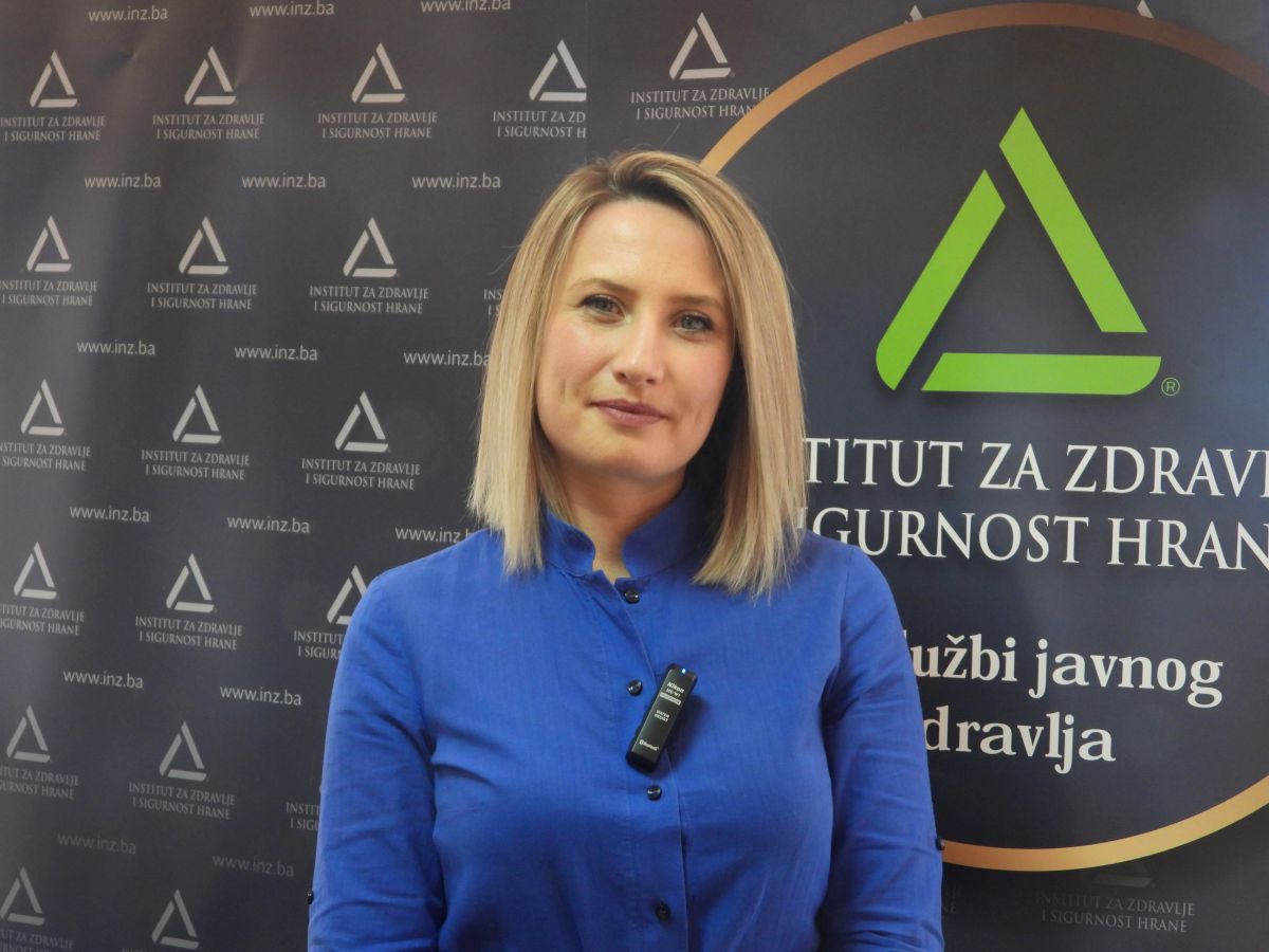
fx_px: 2383
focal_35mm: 65
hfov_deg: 29.8
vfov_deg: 22.6
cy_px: 476
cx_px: 634
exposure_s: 1/13
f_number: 3.5
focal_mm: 11.7
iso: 400
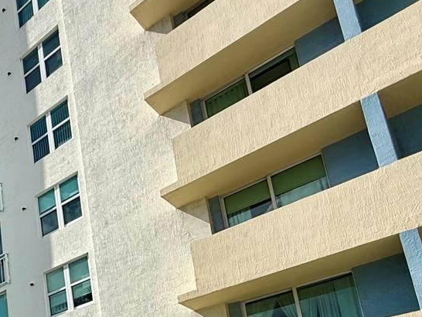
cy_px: 398
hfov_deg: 34.7
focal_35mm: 41
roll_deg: +2.1
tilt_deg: +12.3
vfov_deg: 29.3
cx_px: -104
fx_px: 500
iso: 50
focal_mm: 2.22
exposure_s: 1/3663
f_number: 2.2
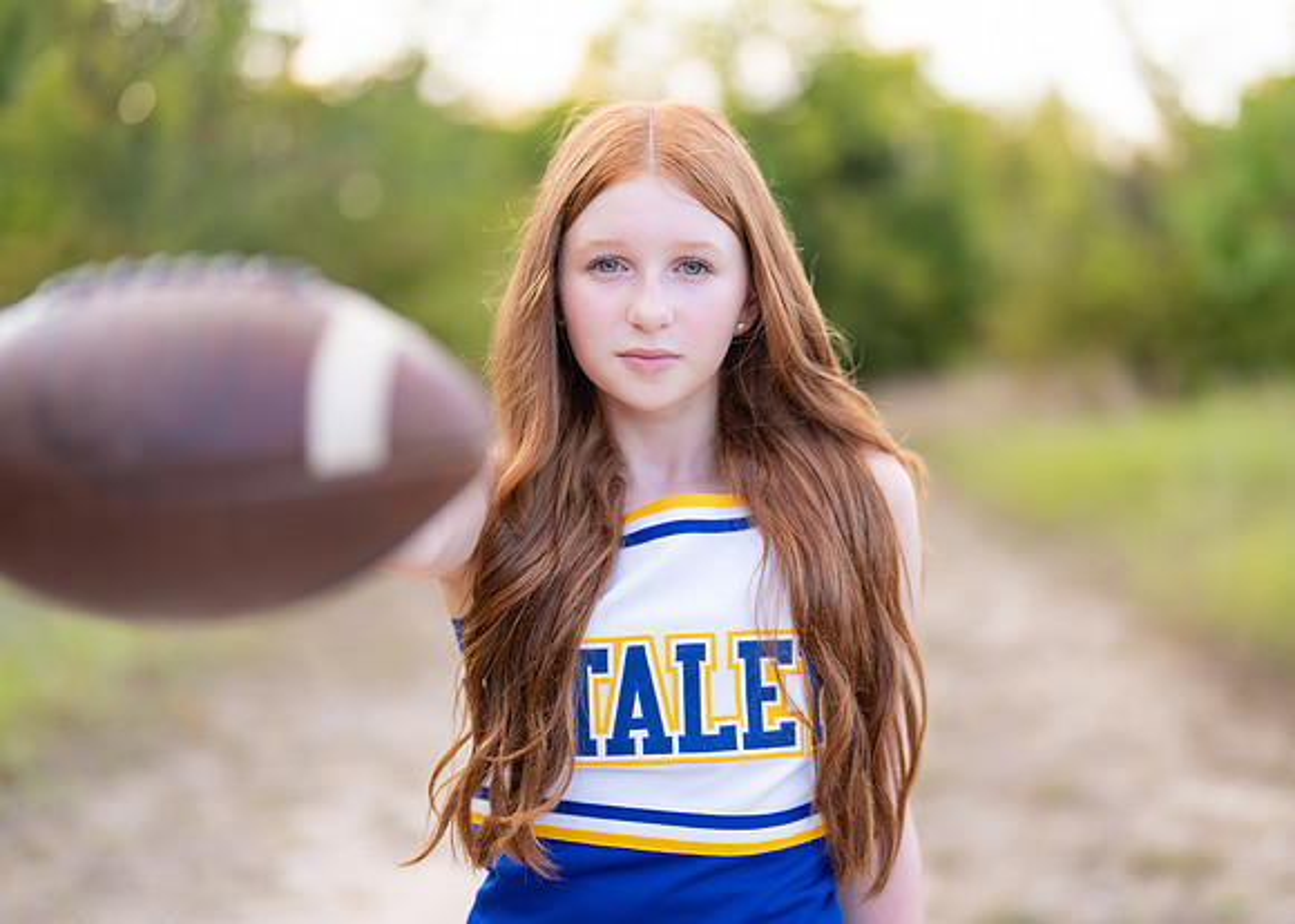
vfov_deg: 25.2
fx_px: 2064
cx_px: 689
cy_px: 450
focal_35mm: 56
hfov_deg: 34.8
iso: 100
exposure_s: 1/500
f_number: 1.2
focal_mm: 50
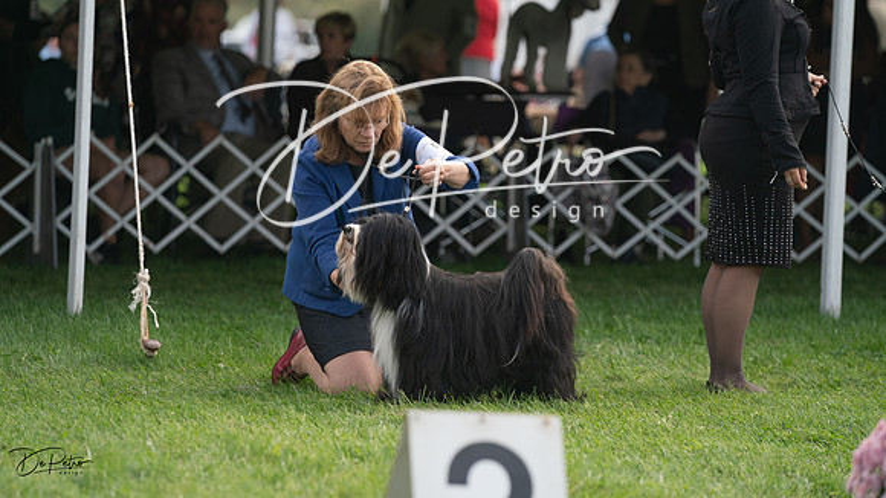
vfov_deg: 6.9
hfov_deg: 12.2
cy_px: 249
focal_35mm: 176
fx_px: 4133
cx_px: 443
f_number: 3.5
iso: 400
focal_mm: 168
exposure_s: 1/1600
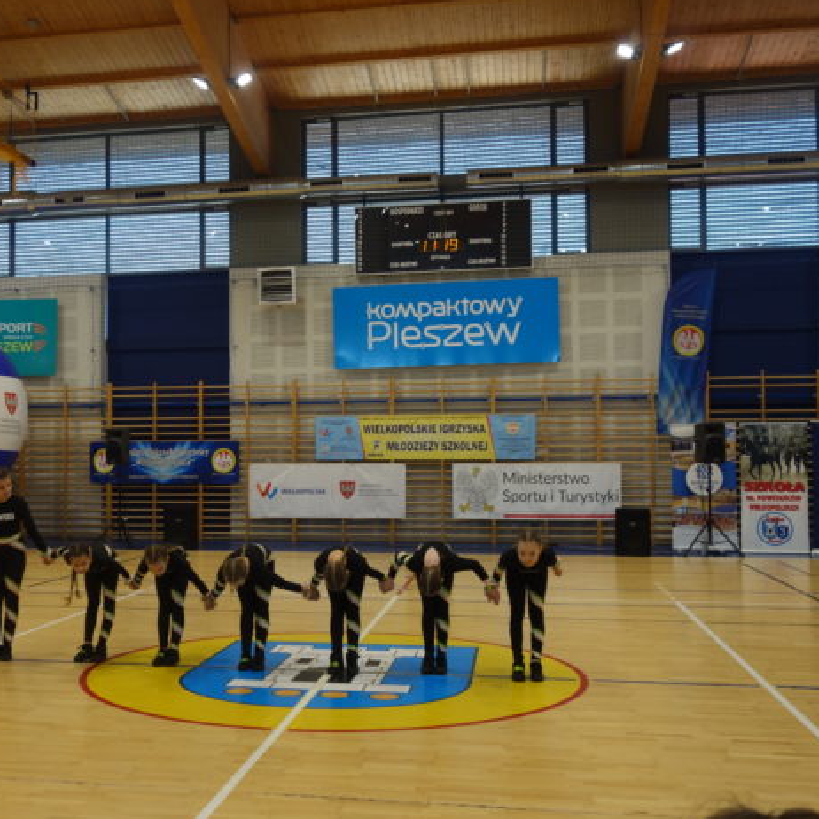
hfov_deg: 40.5
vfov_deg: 40.9
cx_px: 285
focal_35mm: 41
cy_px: 418
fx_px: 1097
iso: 125
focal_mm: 10.91
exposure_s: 1/100
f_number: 2.5
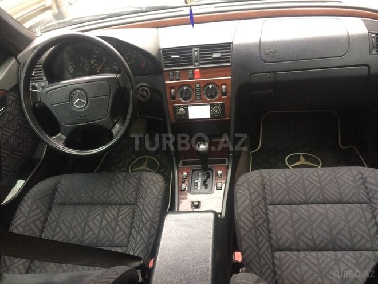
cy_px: 142
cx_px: 189
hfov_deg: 61.7
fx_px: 317
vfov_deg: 48.2
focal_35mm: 29
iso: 80
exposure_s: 1/33
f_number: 2.2
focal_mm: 4.15
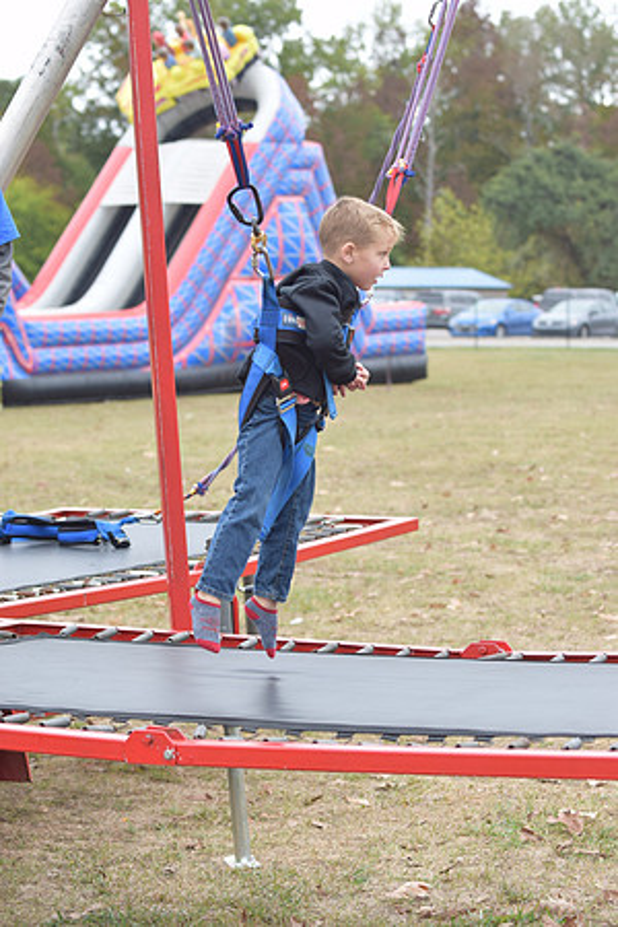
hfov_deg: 13.0
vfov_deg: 19.5
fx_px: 2704
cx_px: 309
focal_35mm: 105
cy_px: 464
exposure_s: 1/400
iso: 200
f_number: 3.5
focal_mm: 70
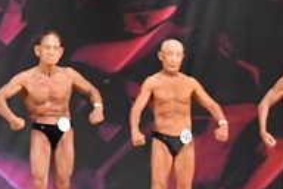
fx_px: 3073
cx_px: -83
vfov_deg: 3.5
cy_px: 111
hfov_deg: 5.2
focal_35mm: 391
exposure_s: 1/400
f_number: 5.6
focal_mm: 65
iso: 7200
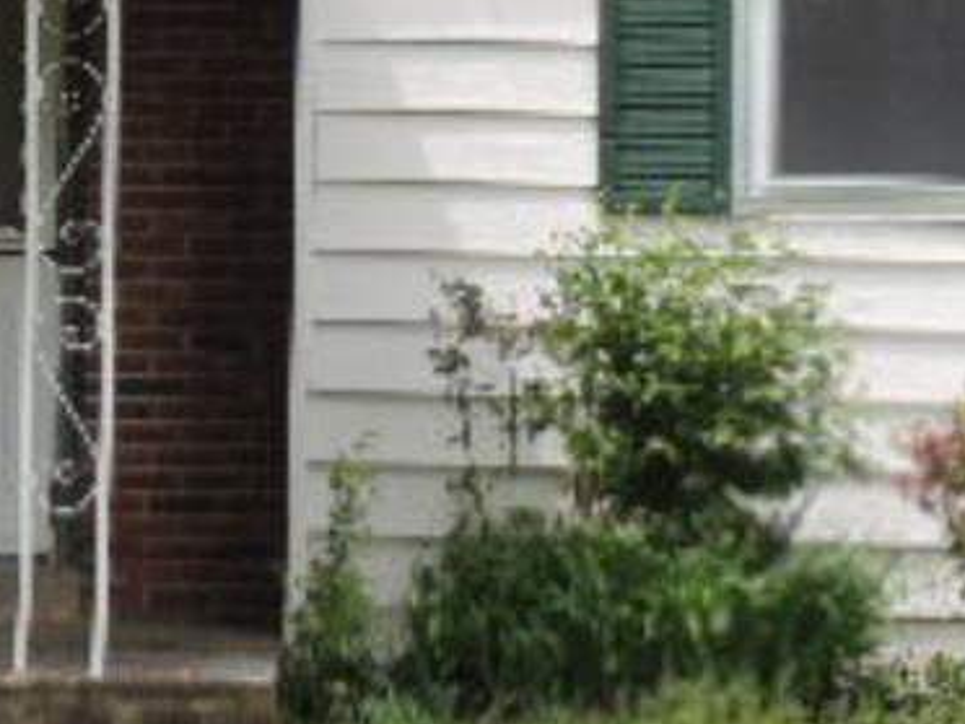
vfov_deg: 9.6
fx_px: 4321
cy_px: 174
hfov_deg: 12.7
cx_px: 143
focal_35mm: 155
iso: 100
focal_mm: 7.1
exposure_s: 1/400
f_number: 3.3
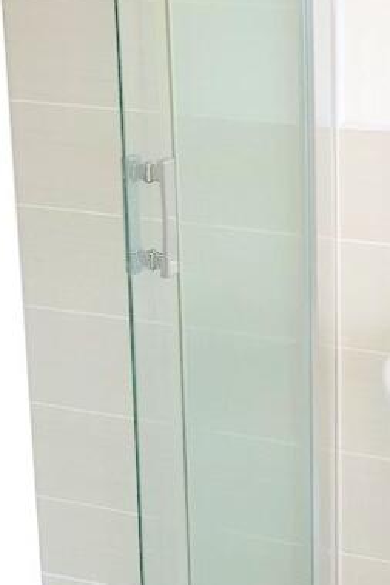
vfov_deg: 27.4
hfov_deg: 17.9
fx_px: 1185
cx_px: 444
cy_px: 164
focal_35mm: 73
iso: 80
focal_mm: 4.3
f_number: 1.7
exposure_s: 1/100
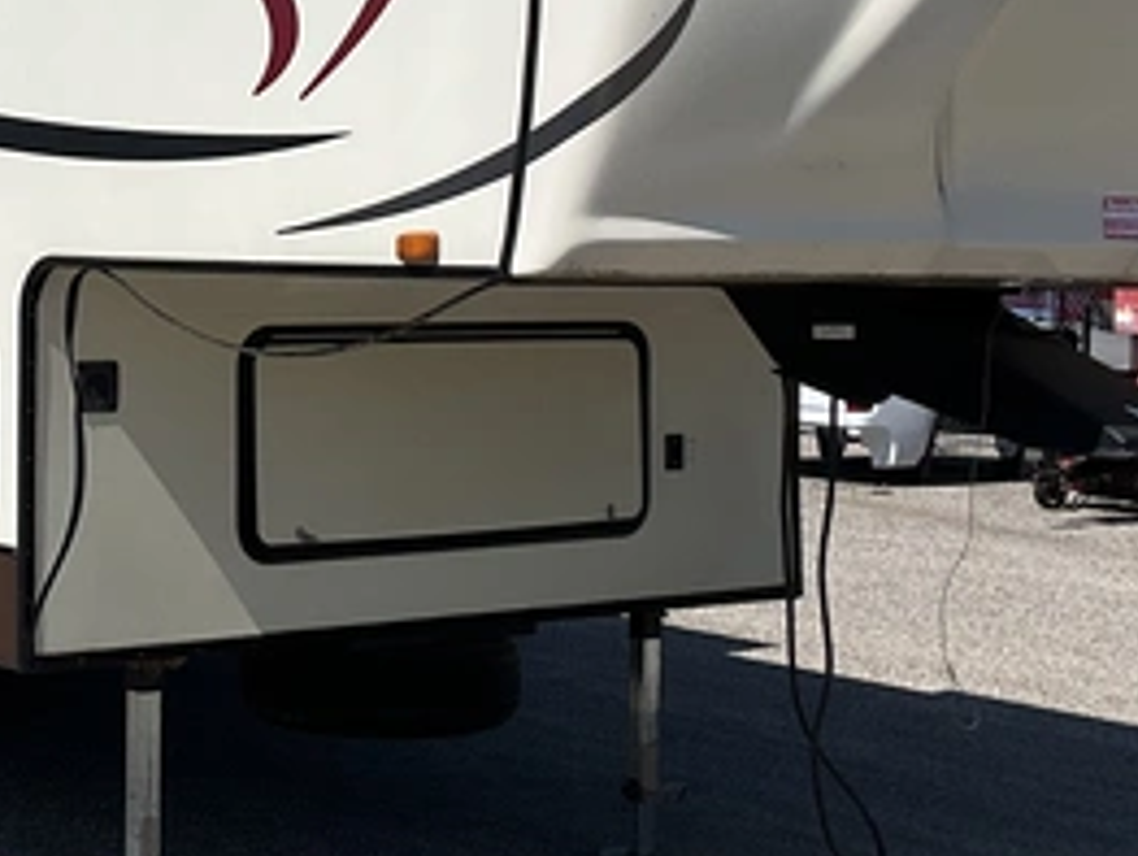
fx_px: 2731
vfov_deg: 17.7
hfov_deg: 23.3
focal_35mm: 83
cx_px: 269
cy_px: 193
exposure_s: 1/3788
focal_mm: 3
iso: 25
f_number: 1.8
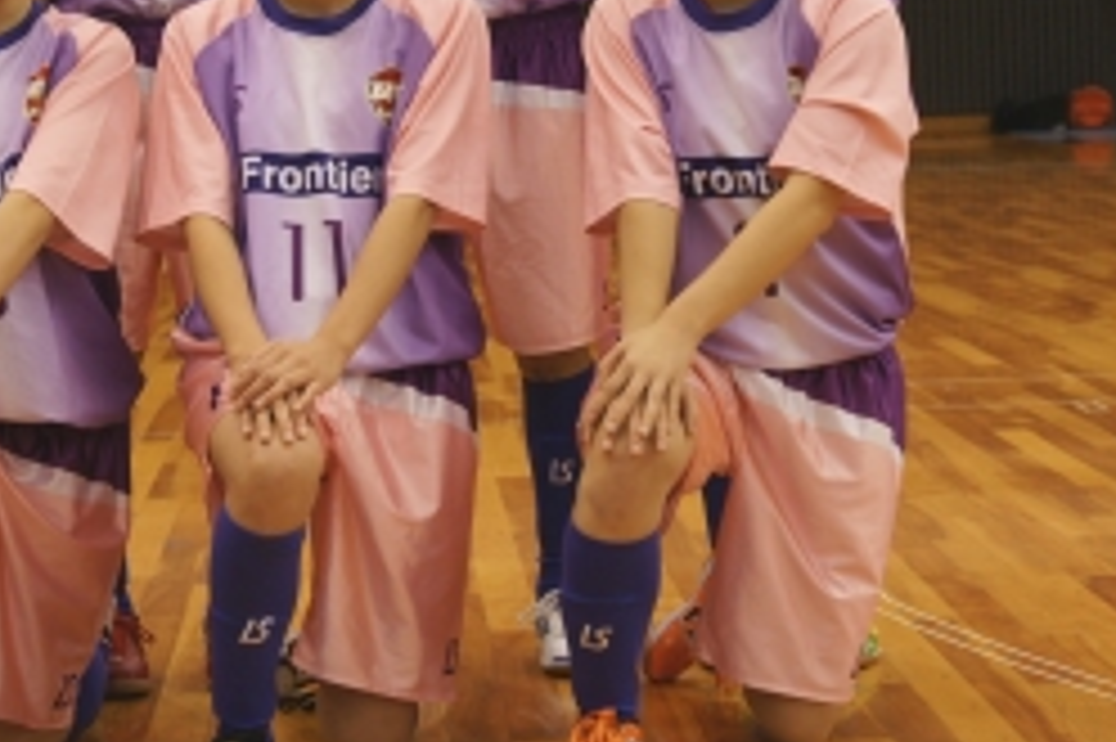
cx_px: 320
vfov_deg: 12.8
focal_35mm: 106
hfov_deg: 19.2
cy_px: 110
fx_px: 3284
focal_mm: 35
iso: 500
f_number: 2.8
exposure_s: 1/60
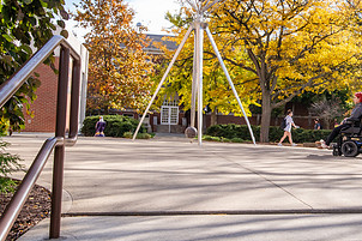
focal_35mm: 50
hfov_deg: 38.2
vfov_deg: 26.9
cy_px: 98
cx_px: 286
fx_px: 502
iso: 320
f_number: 10
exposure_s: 1/200
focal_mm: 26
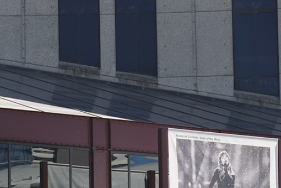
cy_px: 227
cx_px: 123
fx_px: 1561
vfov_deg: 6.8
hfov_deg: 10.3
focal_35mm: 200
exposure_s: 1/100
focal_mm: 51
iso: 400
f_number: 10
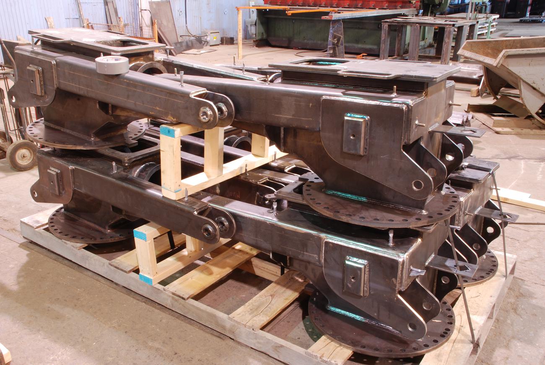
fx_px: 500
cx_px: 272
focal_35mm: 33
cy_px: 182
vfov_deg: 40.1
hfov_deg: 57.2
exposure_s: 10
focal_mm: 22
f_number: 25
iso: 160
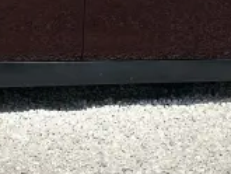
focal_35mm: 186
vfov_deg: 7.9
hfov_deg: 10.6
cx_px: 76
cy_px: -35
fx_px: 1242
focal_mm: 6.86
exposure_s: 1/8929
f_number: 1.78
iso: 100
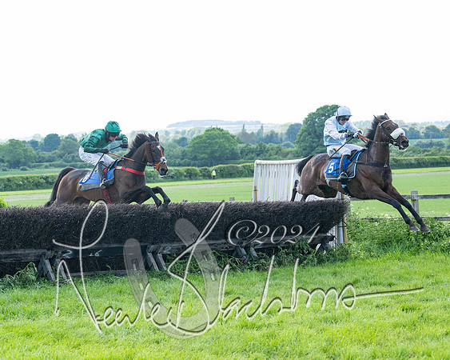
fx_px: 1278
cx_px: 125
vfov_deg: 16.0
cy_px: 178
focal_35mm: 96
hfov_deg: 19.8
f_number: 4
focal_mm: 70
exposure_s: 1/3200
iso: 1250
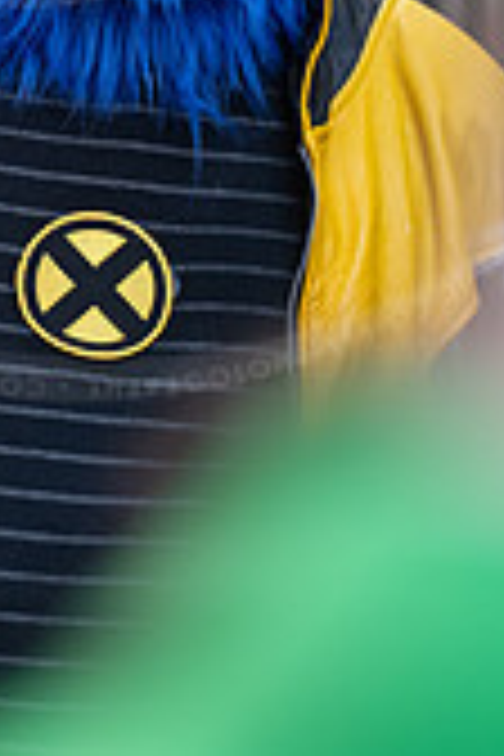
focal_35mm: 343
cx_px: 36
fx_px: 7202
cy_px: -184
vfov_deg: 6.0
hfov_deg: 4.0
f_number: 3.5
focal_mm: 128
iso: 1000
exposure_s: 1/500
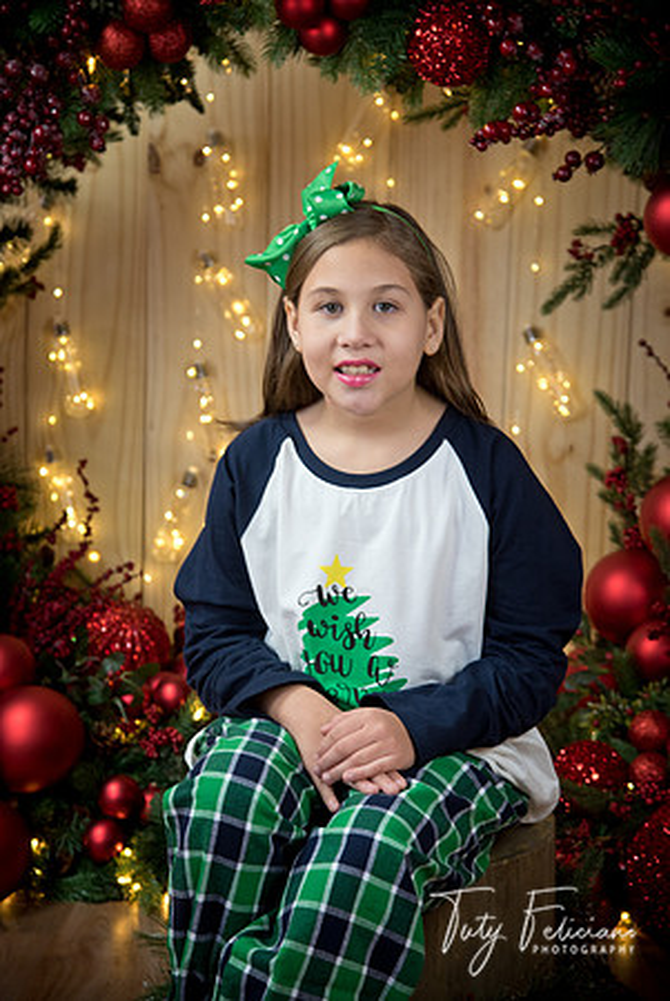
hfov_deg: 15.9
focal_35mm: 86
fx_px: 2395
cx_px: 335
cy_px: 500
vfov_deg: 23.6
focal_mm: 86
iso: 1000
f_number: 5
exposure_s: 1/80
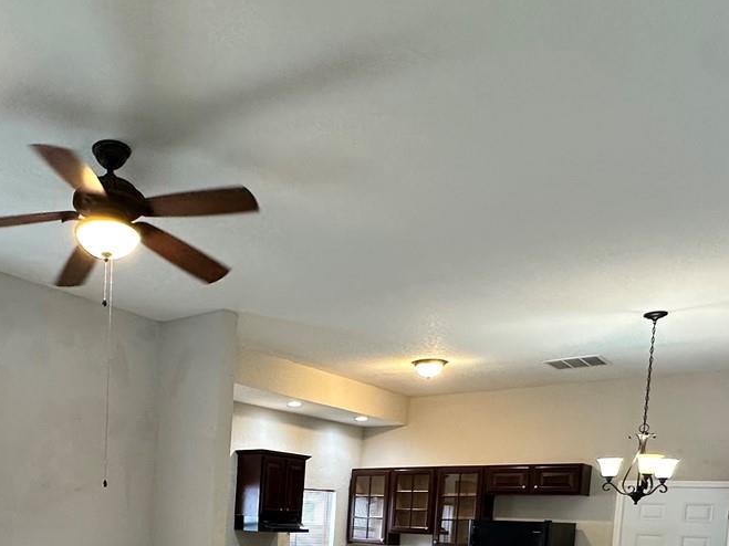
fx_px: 716
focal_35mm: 34
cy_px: 573
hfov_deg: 50.9
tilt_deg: -5.1
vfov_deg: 36.6
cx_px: 154
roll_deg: -2.5
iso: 200
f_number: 2.2
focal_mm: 2.22
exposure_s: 1/60
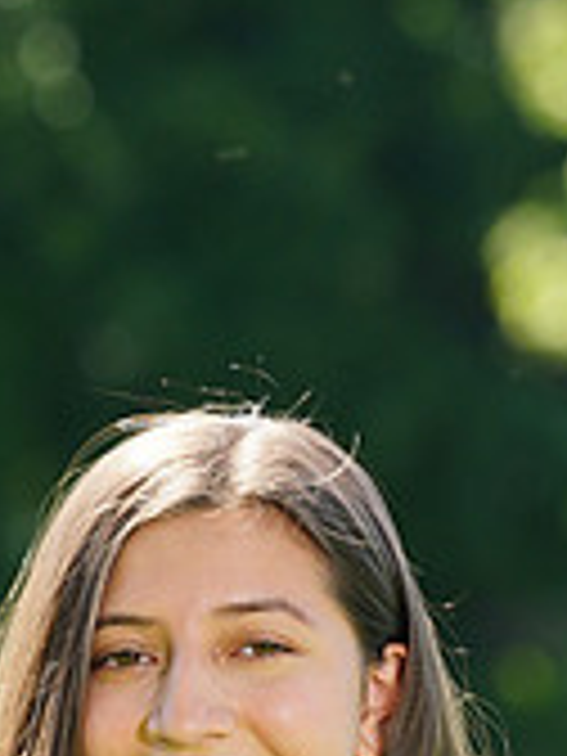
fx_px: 21294
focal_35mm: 975
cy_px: 1098
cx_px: 351
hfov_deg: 1.5
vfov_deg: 2.0
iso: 200
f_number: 10
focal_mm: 294
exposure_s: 1/125
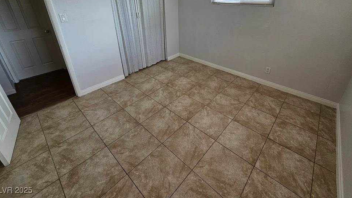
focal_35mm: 15
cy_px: 59
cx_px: 182
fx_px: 140
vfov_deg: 67.6
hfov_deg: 103.0
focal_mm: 2.2
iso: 80
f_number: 2.2
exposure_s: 1/120
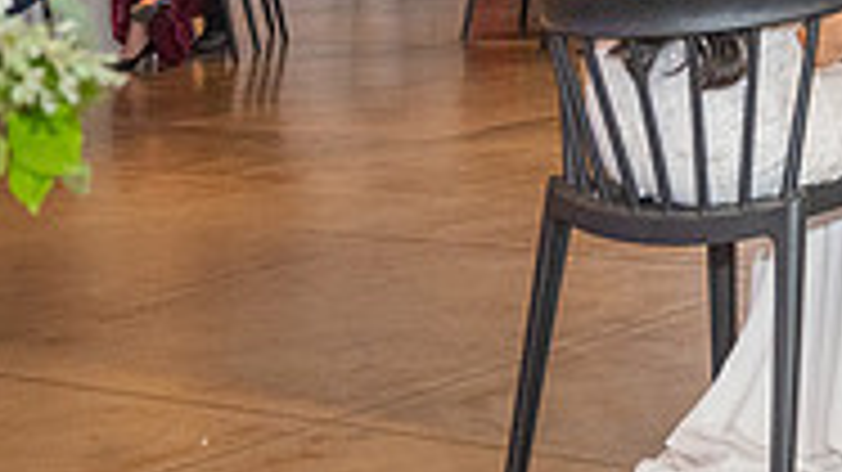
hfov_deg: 19.5
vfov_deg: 11.5
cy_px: -303
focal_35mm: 99
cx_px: 1153
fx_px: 2209
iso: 2000
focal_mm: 30.5
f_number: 3.5
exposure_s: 1/200
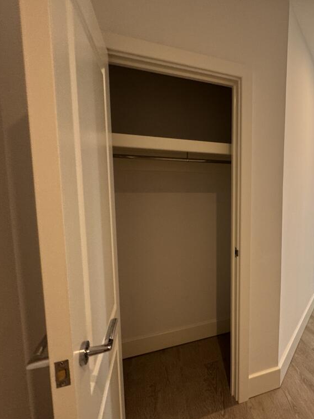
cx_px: 243
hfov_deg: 63.8
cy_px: 210
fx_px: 230
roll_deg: -1.4
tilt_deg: +0.2
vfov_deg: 84.7
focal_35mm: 19
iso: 160
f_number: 2.2
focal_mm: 2.22
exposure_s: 1/50
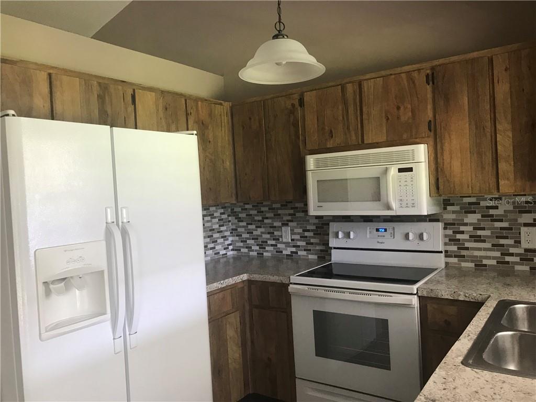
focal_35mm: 28
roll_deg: +3.4
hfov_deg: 63.4
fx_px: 434
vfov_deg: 49.7
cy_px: 201
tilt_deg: +0.2
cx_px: 268
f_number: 1.8
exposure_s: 1/18
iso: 40
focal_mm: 3.99
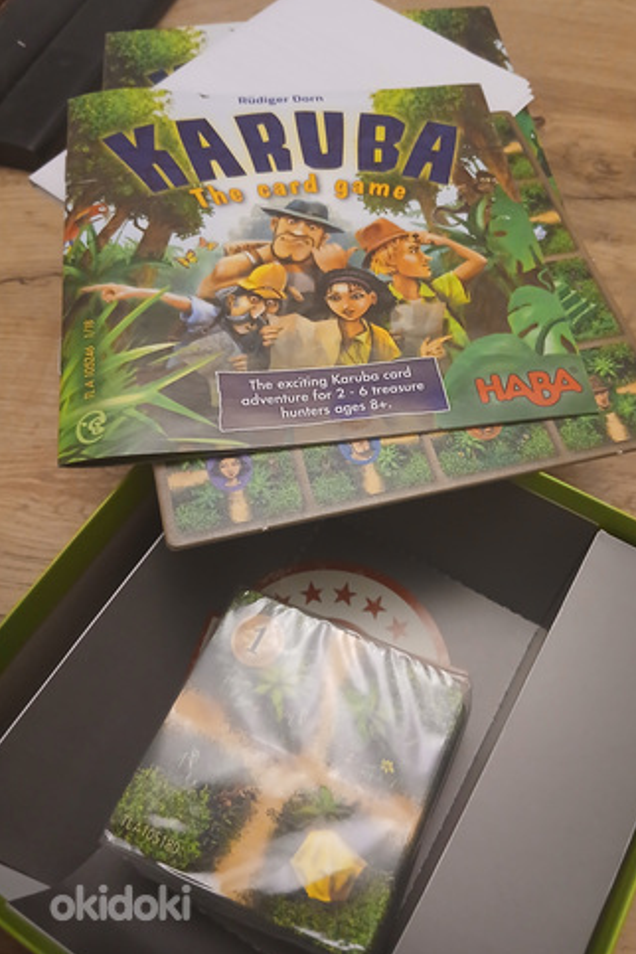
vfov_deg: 65.5
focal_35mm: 28
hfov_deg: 46.3
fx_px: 742
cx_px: 364
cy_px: 478
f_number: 1.8
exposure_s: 1/25
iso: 400
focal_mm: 3.98
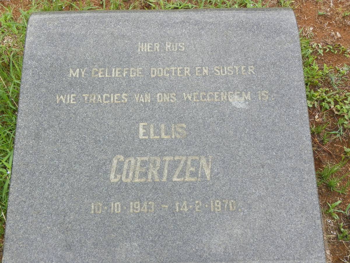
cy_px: 132
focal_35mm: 46
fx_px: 465
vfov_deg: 31.5
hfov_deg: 41.2
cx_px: 175
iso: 64
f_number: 4
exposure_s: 1/200
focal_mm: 8.2
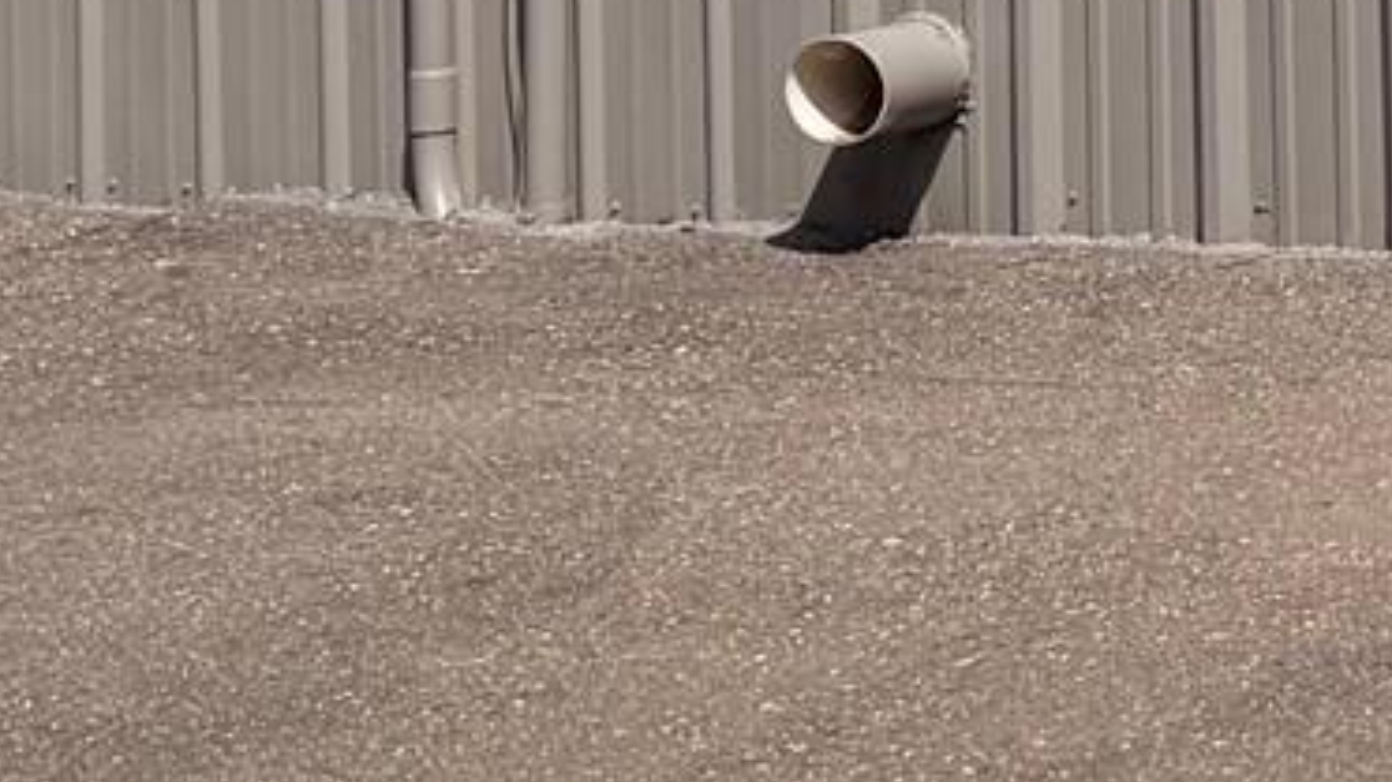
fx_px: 5314
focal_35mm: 144
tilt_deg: -1.6
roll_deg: +1.3
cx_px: 2357
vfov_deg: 8.0
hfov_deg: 13.6
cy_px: -775
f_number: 1.78
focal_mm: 6.76
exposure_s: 1/8130
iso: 80
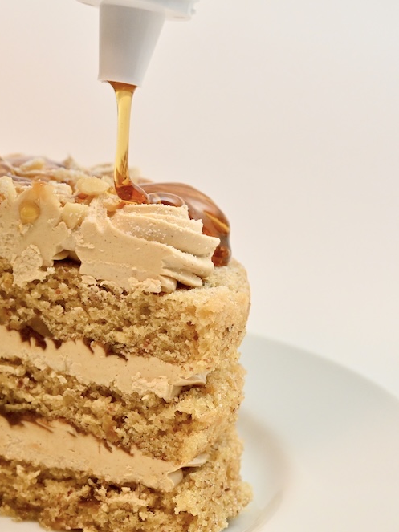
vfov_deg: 22.5
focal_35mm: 87
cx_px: 30
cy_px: 266
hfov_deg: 16.7
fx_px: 1338
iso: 6400
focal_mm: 60
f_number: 13
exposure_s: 1/160
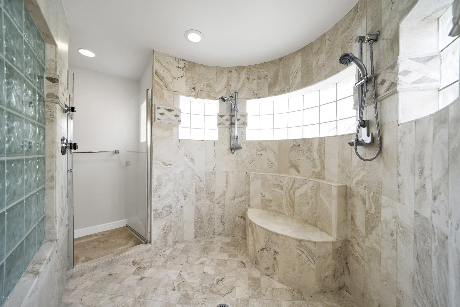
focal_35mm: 12
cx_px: 230
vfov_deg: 90.0
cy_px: 154
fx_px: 153
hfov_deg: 112.6
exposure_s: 1/80
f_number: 4
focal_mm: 12
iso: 320
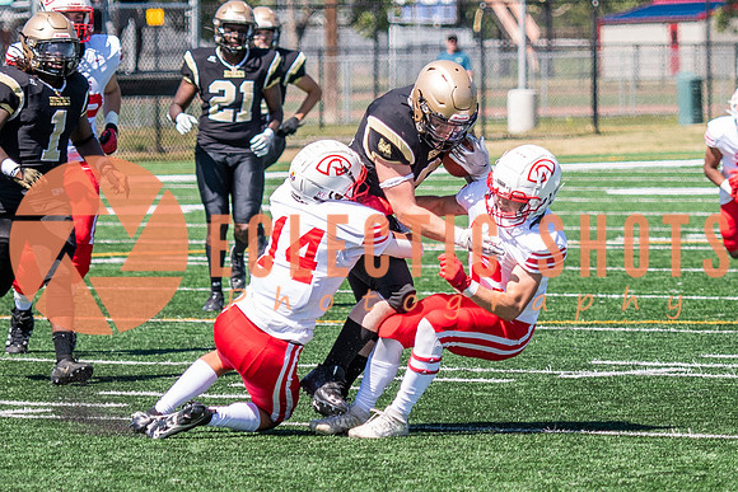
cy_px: 278
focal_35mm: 393
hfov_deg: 5.2
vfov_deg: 3.5
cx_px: 369
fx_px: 8056
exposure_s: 1/2000
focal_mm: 110
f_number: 2.8
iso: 160
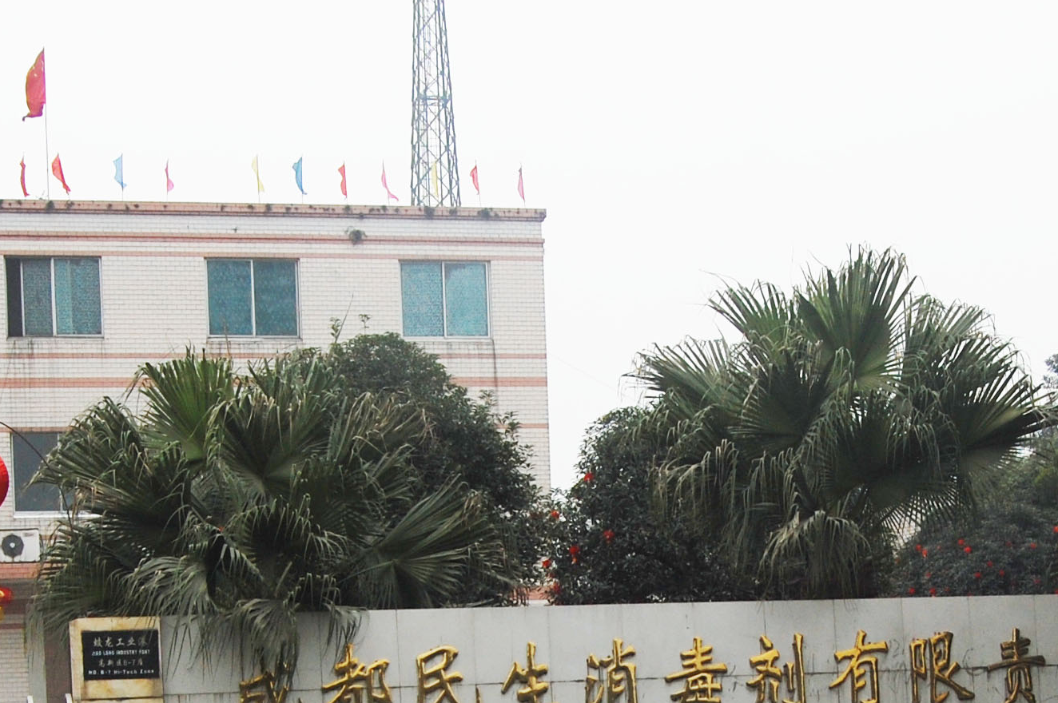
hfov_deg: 27.0
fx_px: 2202
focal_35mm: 75
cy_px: 757
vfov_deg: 17.6
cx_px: 596
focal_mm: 22
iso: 200
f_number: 9
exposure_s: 1/320
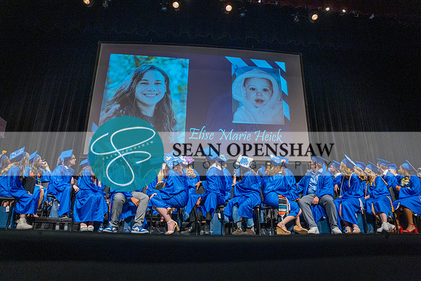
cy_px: 140
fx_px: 281
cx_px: 210
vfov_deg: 53.2
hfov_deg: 73.7
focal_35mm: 24
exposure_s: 1/160
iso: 2500
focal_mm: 24
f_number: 2.8
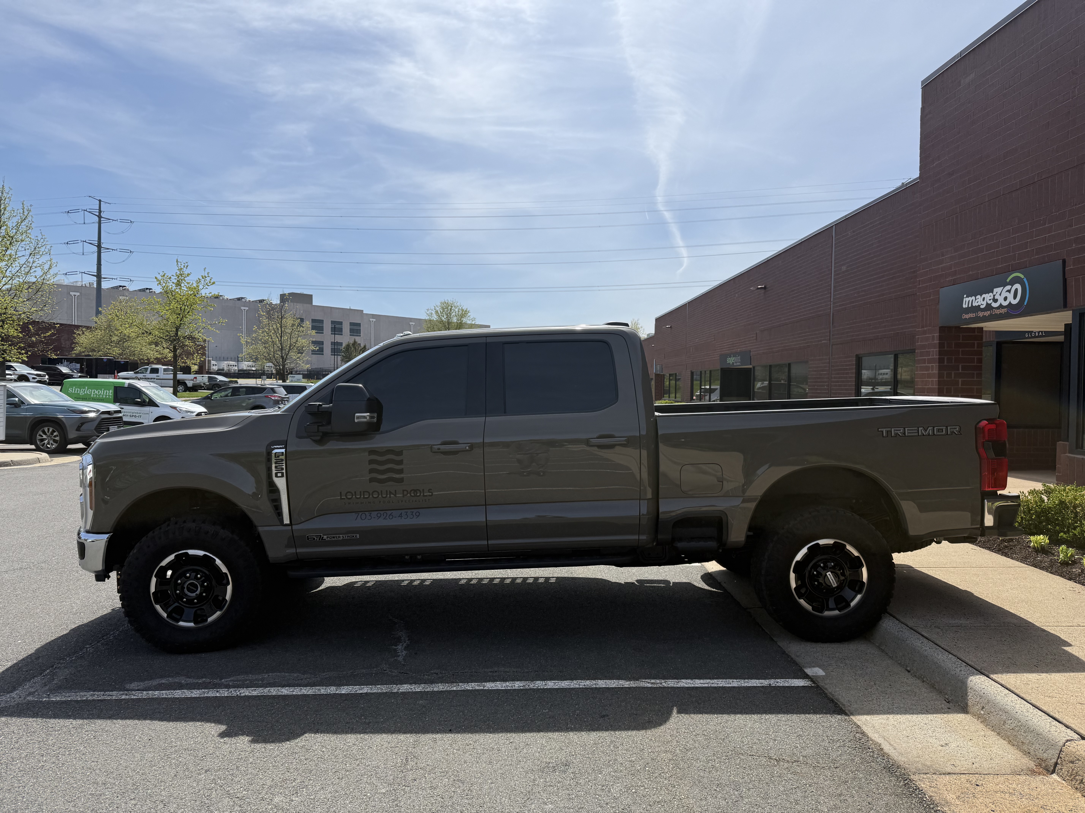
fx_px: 752
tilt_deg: +0.1
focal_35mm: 24
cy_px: 406
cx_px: 542
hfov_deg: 71.6
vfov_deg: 56.8
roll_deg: -0.4
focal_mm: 6.76
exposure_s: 1/7353
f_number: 1.78
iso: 80
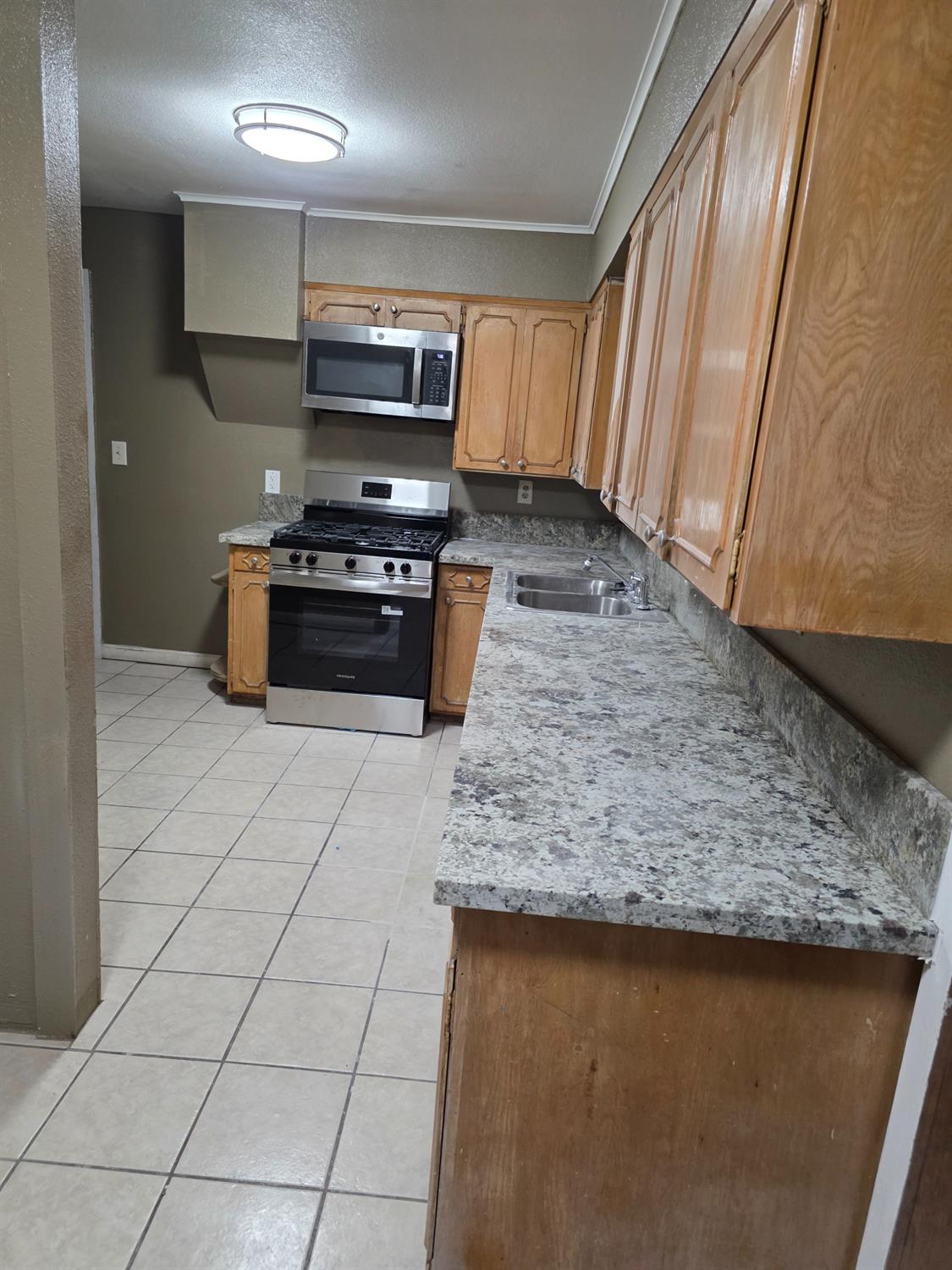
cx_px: 476
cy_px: 635
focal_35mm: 23
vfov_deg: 73.9
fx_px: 843
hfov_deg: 58.9
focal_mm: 6.3
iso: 500
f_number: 1.7
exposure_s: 1/120
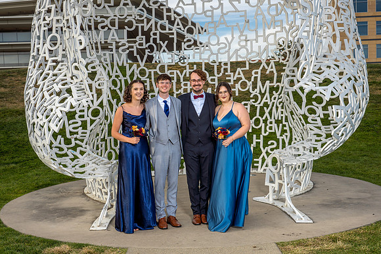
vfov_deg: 33.4
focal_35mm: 40
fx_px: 423
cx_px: 190
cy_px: 127
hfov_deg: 48.4
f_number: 6.3
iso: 100
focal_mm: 40
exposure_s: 1/250
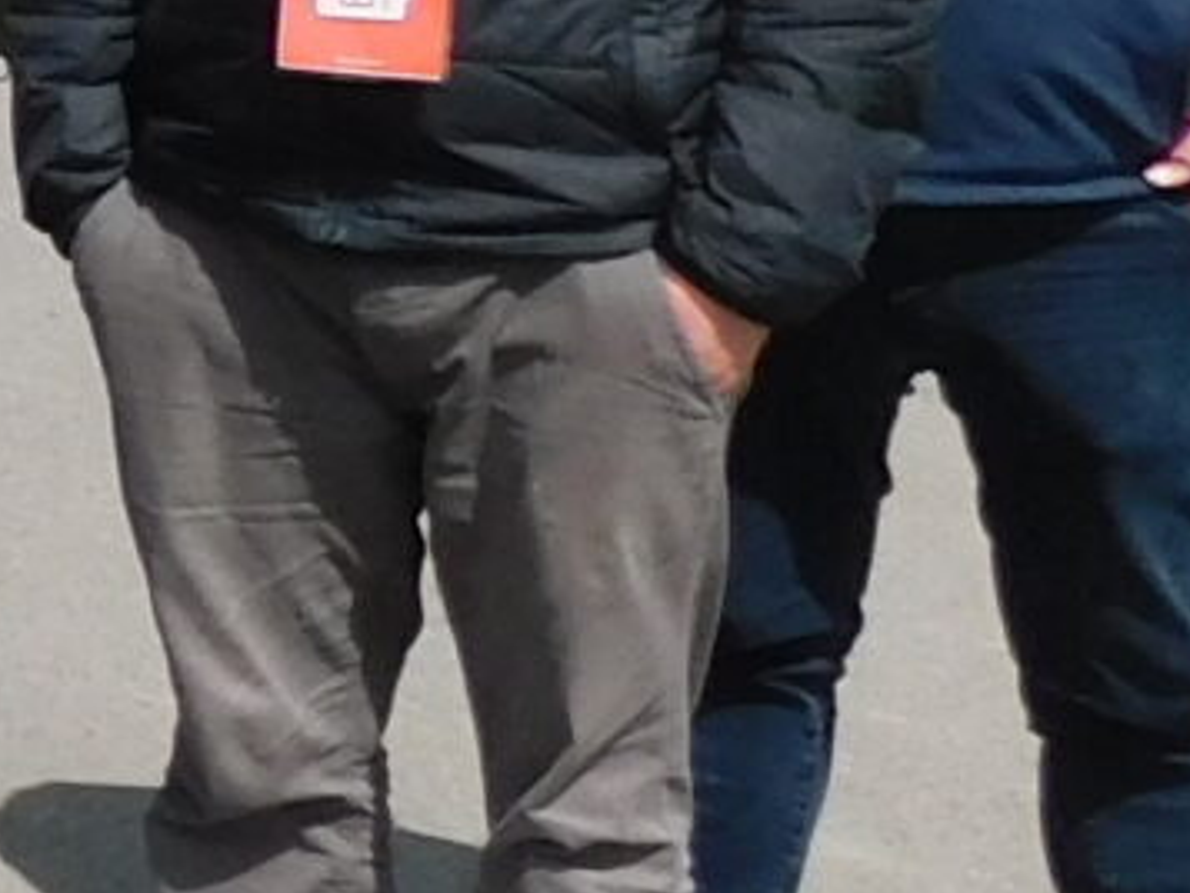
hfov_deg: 9.2
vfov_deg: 8.8
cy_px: -353
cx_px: -2507
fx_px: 5674
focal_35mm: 165
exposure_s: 1/500
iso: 125
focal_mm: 4
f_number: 6
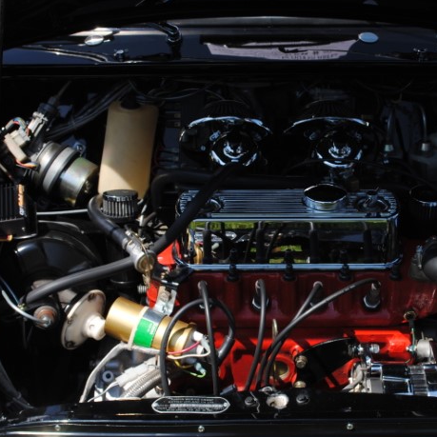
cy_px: 202
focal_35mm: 80
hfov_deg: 21.6
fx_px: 1143
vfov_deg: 21.6
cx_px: 283
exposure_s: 1/160
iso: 100
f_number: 8
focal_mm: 32
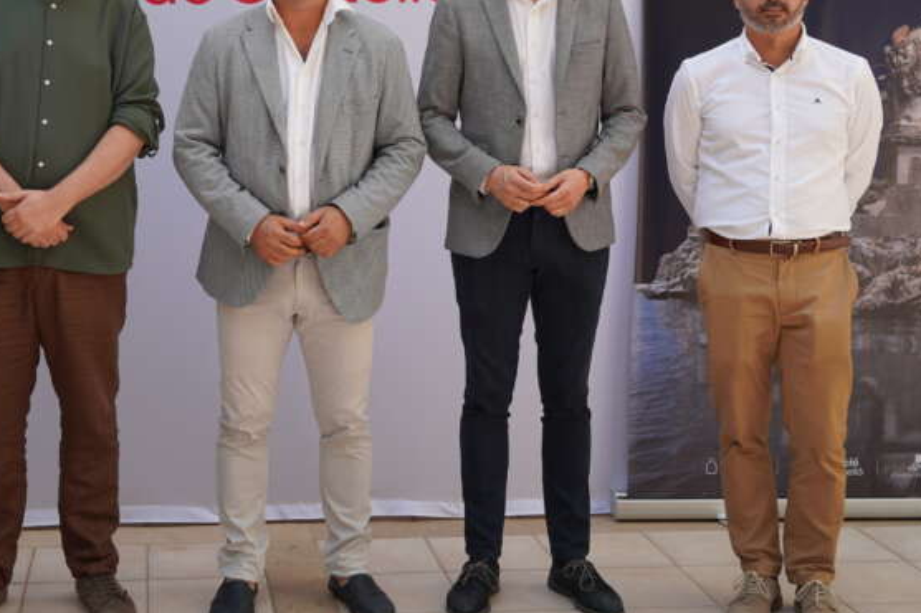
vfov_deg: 22.7
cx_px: 243
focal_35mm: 59
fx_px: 1509
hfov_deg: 33.3
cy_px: 133
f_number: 4.5
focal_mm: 31
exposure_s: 1/400
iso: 100
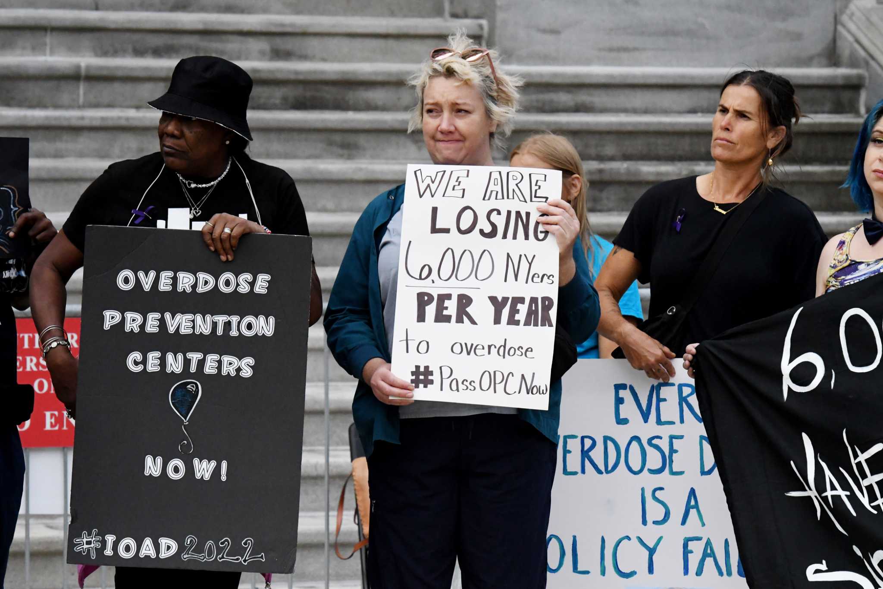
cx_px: 442
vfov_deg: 5.9
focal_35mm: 232
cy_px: 294
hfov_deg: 8.9
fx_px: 5702
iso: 4000
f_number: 6.3
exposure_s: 1/8000
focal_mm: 155
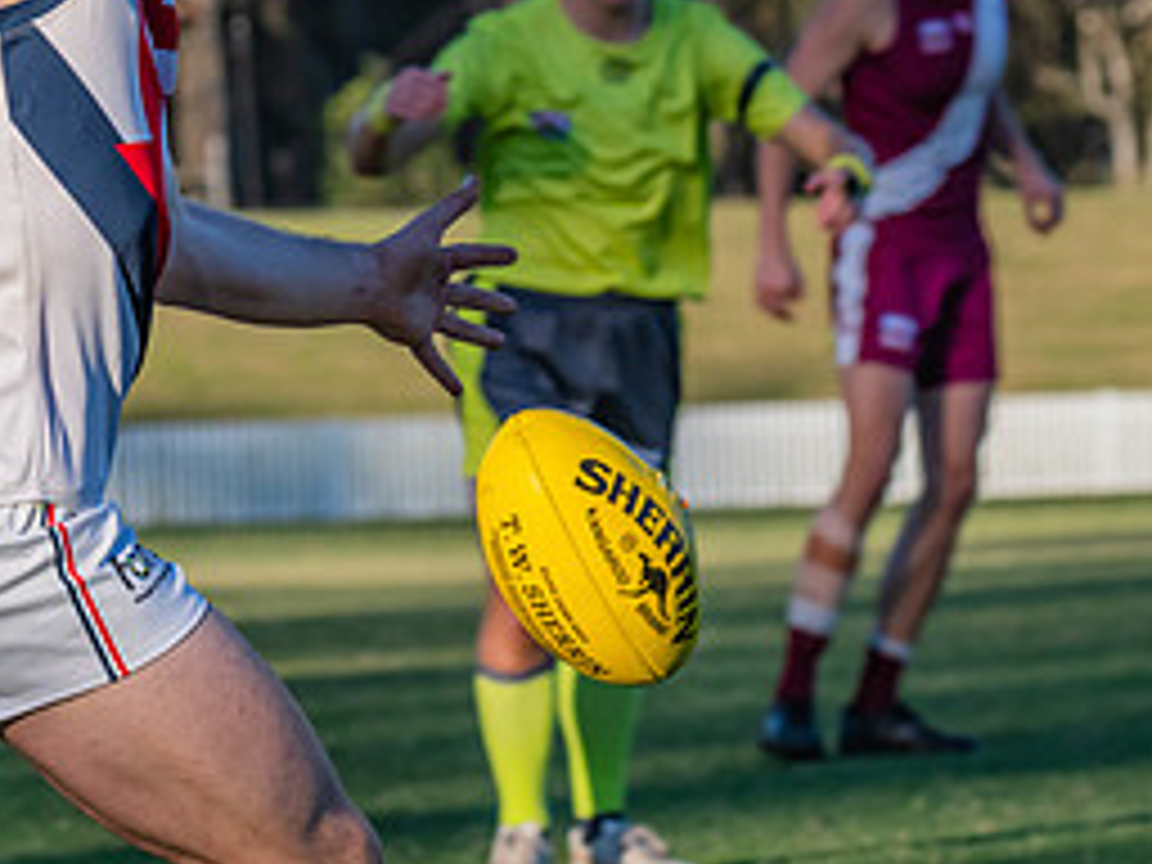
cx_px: 225
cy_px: 83
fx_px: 12446
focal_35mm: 374
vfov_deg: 4.0
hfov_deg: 5.3
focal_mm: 170
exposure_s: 1/1250
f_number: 10
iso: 800
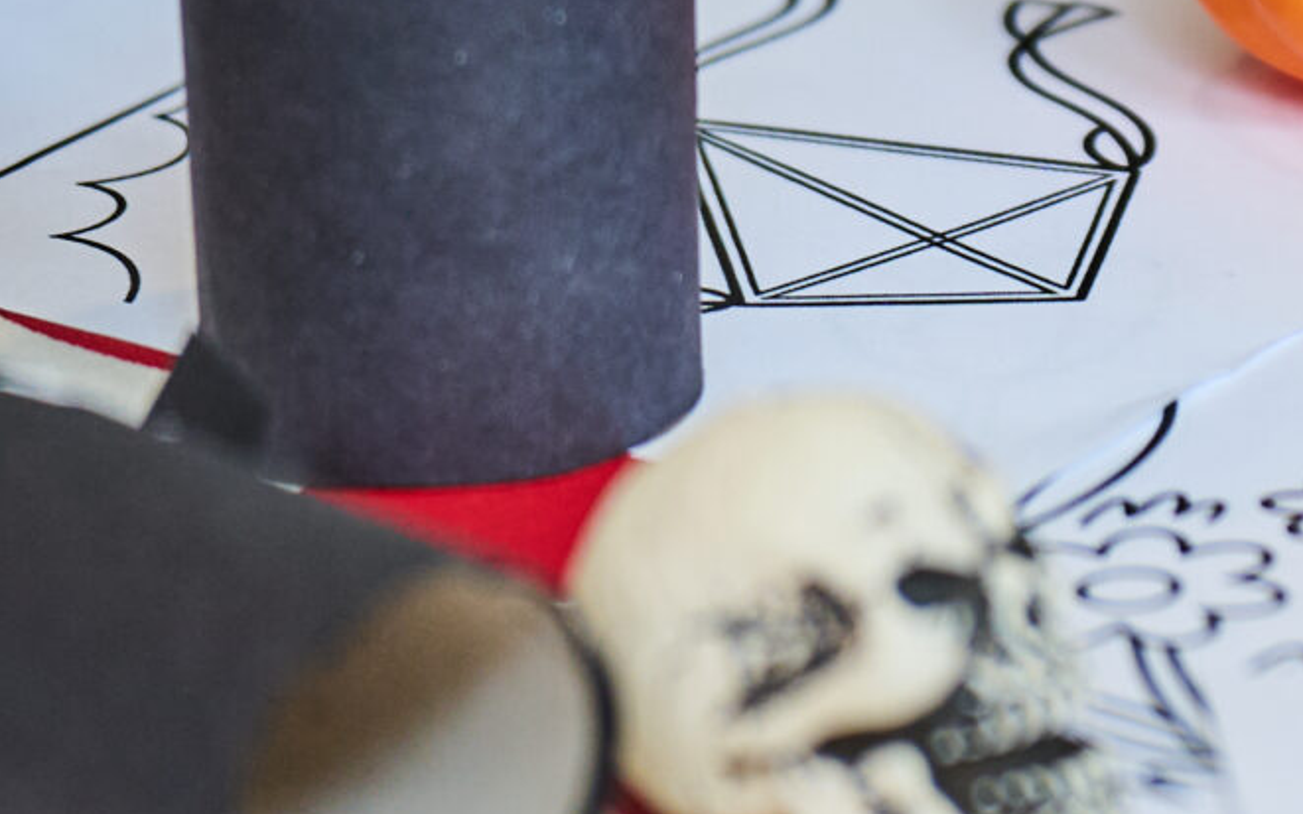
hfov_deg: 3.8
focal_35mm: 549
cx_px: 2097
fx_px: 19494
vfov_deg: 2.4
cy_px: -78
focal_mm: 139
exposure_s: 1/320
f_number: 2.8
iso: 280
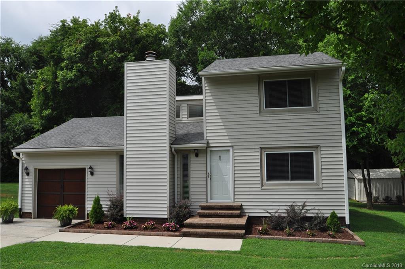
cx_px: 202
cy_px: 134
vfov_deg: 45.5
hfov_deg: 64.6
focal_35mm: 28
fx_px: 320
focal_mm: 19
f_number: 10
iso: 200
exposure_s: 1/400
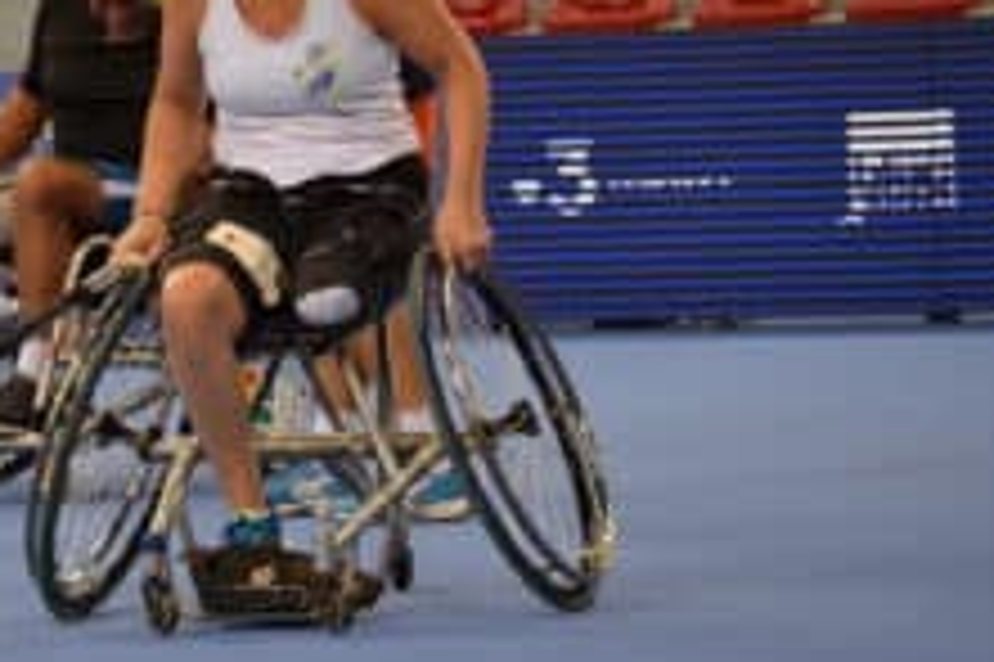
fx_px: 8276
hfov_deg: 6.9
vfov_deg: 4.6
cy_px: 126
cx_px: 279
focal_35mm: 300
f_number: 4.8
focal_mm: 105
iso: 1800
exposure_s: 1/500
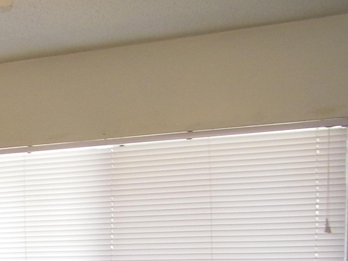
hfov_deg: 19.1
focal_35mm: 92
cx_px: -153
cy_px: 389
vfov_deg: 14.9
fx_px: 925
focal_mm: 5
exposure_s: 1/30
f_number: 3.5
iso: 100
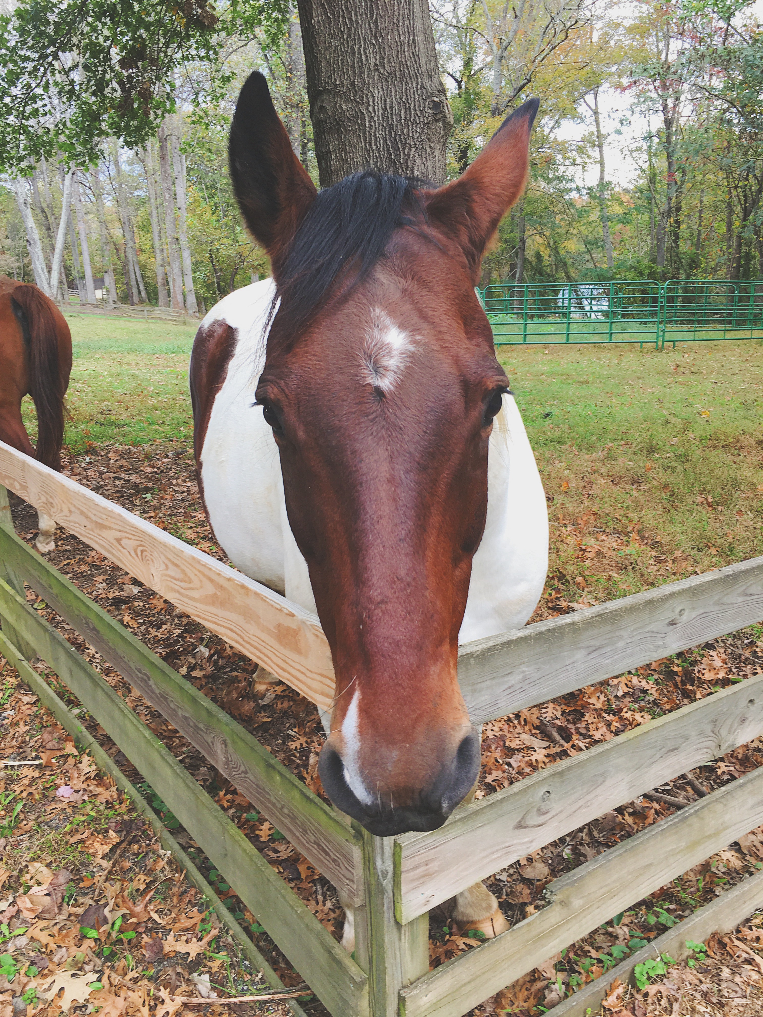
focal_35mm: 29
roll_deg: +0.8
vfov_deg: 61.7
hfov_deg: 48.2
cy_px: 508
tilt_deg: -18.4
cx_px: 382
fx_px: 852
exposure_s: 1/120
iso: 25
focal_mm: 4.15
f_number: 2.2
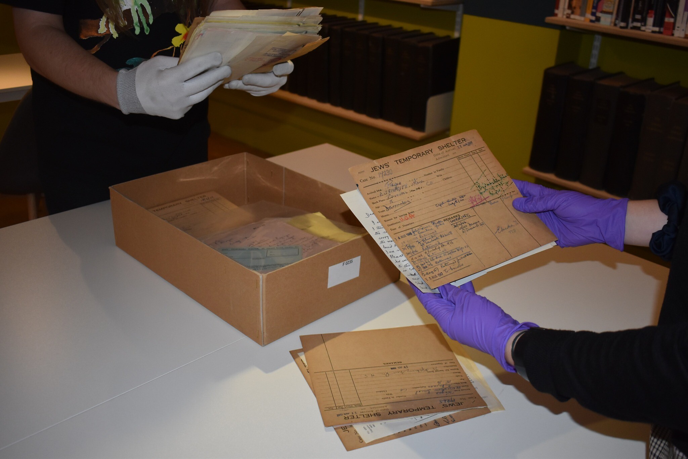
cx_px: 344
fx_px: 660
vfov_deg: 38.4
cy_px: 230
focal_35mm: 34
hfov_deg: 55.1
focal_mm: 23
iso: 1000
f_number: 3.8
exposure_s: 1/80
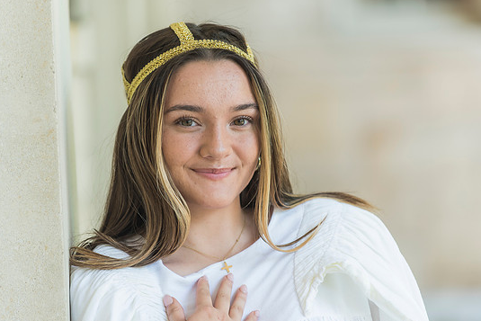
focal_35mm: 195
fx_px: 2606
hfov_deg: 10.5
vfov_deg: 7.0
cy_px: 156
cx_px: 228
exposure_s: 1/125
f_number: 3.5
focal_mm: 180
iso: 320
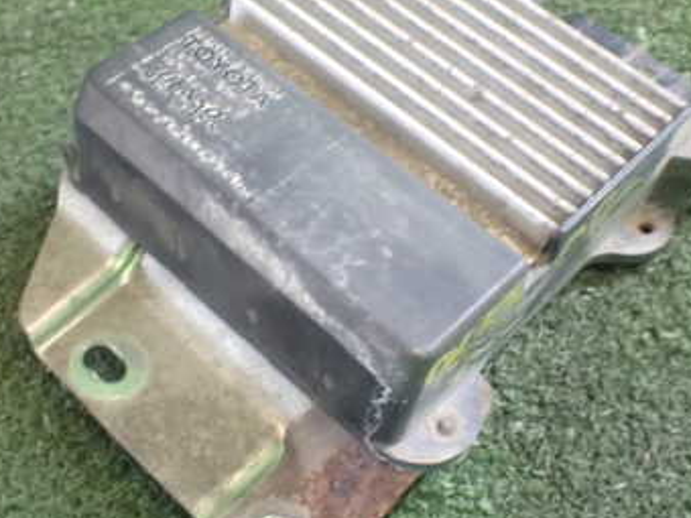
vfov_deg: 27.5
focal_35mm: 53
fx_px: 1058
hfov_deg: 36.1
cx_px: 287
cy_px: 240
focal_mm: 5.4
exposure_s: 1/30
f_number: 2.3
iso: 1250
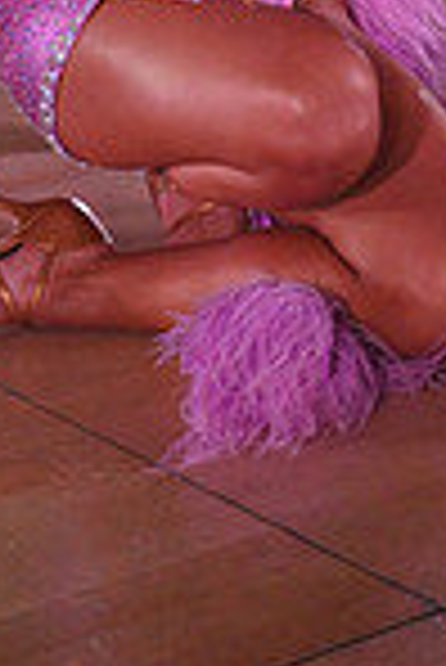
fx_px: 2762
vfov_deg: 12.8
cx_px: 340
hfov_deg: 9.2
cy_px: -436
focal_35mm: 149
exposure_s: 1/320
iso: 3200
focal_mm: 38
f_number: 6.3
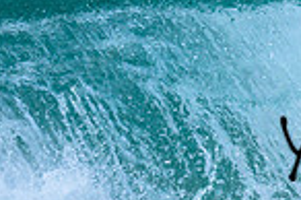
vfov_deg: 0.3
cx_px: 397
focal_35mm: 4275
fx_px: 35703
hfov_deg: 0.5
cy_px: 7
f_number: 6.3
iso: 400
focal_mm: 800
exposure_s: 1/3200
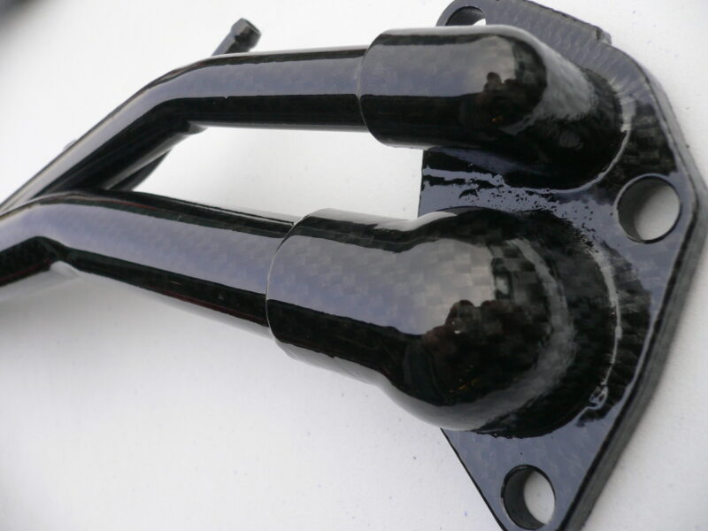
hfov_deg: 52.6
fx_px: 716
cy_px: 266
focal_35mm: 35
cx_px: 354
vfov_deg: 40.7
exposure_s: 1/80
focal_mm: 5.8
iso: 100
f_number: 2.8
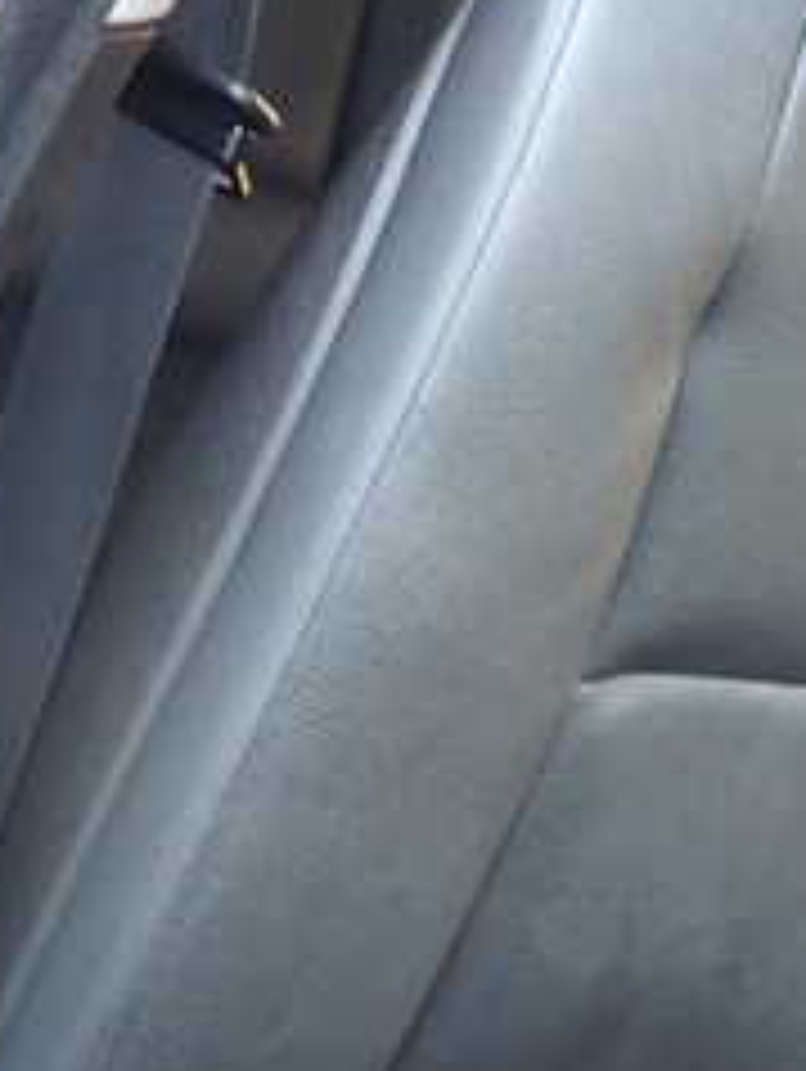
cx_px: 851
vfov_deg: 30.7
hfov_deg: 22.2
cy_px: 526
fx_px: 1952
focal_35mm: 63
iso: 125
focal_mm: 4.5
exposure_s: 1/60
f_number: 2
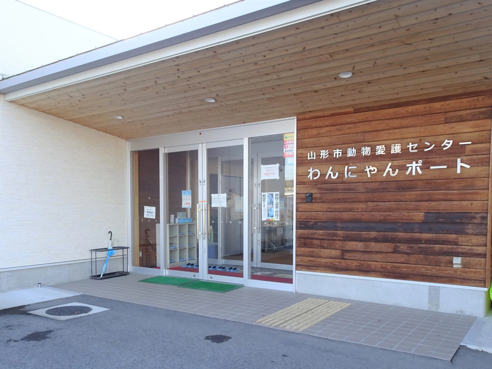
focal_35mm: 24
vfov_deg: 56.8
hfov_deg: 71.6
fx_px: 341
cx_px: 246
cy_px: 184
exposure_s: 1/50
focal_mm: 4.1
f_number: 3.5
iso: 80
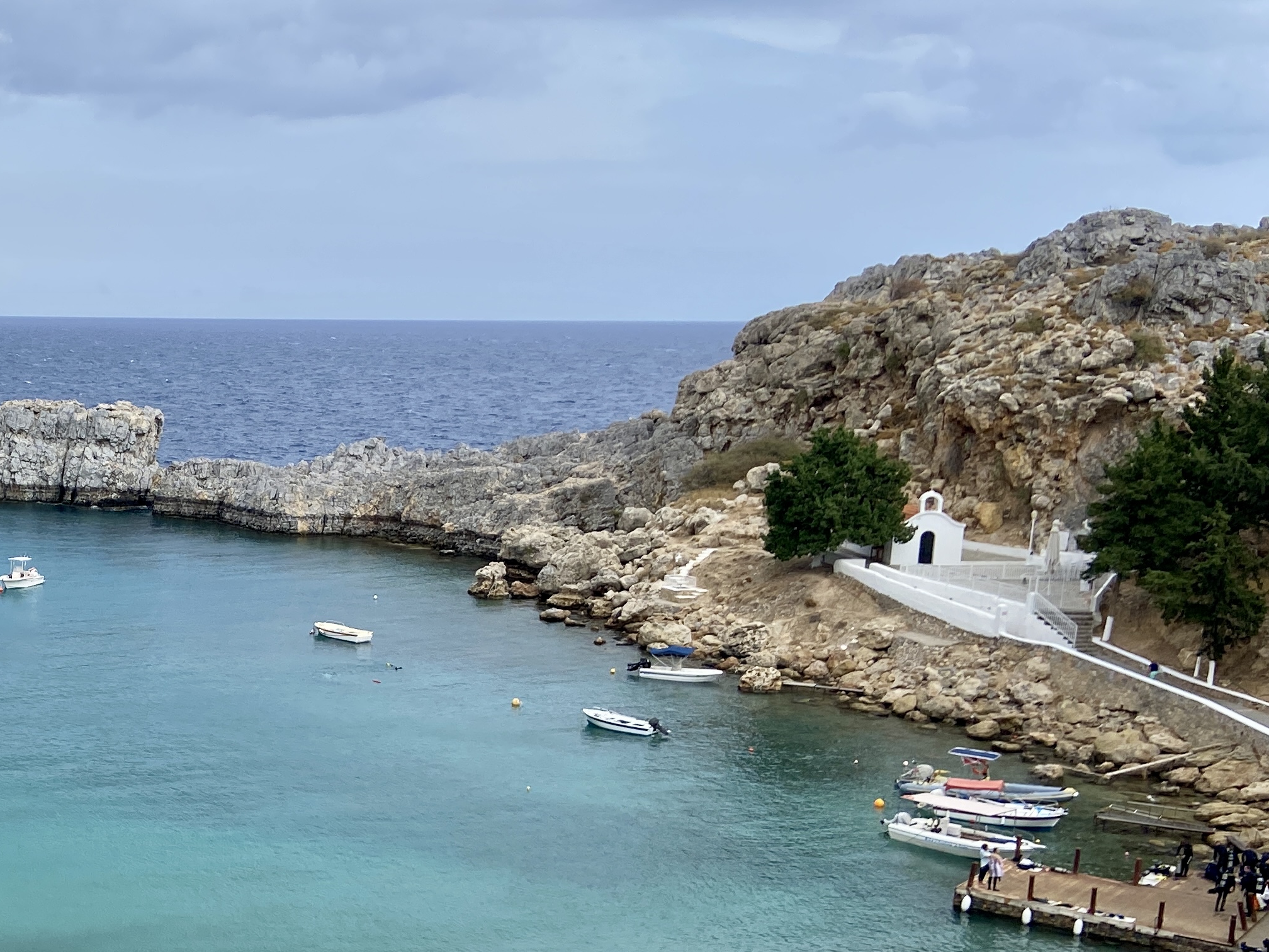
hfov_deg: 34.0
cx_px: 43
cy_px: 720
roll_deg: -0.5
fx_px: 1906
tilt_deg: -11.9
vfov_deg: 27.6
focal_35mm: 52
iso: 32
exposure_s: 1/2028
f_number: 1.8
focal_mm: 4.25
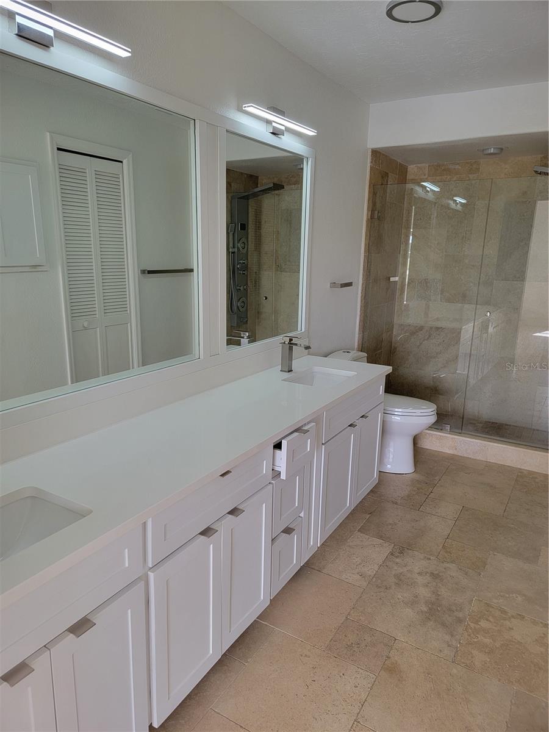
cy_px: 366
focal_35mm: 24
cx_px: 274
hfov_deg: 56.8
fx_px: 508
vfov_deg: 71.6
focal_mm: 6.7
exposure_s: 1/120
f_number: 1.8
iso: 80
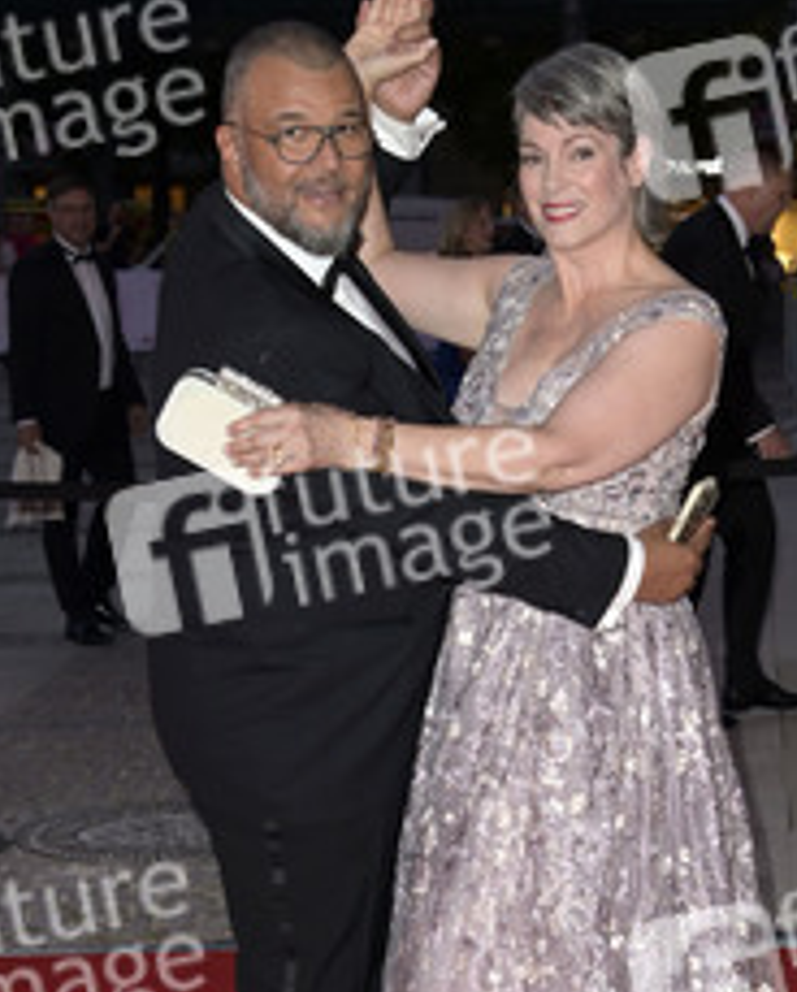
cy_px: 749
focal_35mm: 85
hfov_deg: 18.1
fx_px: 2500
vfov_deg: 22.2
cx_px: 455
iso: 1600
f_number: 5.6
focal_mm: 52
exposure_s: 1/200
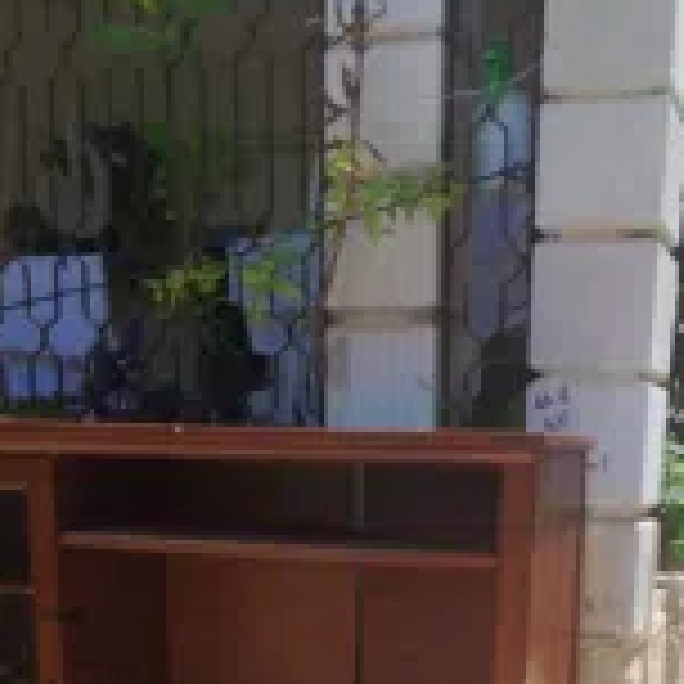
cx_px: 410
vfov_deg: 27.7
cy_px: 770
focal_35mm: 56
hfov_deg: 30.5
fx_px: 1252
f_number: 1.75
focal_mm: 5.25
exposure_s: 1/810
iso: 100
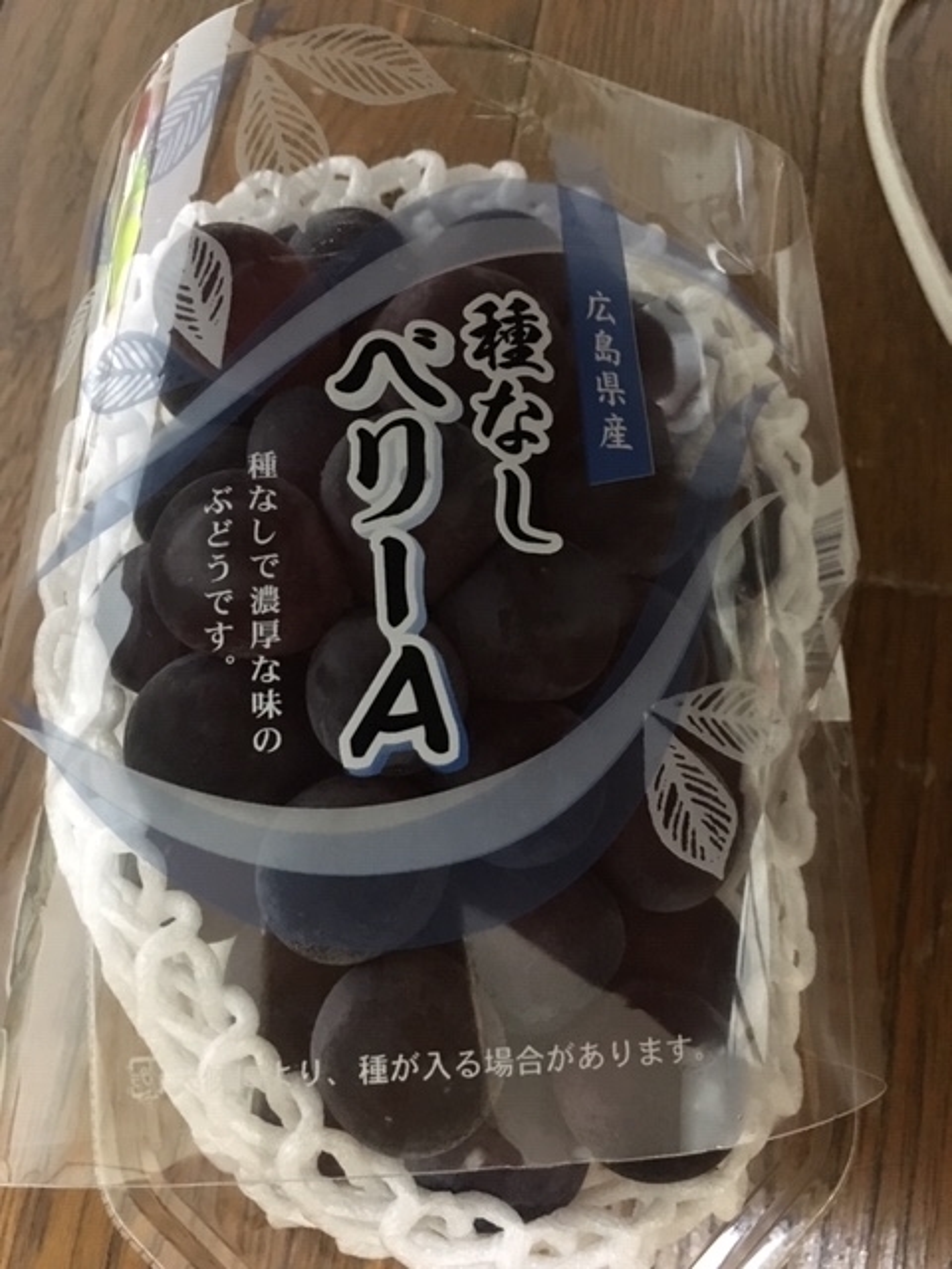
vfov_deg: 61.7
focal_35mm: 29
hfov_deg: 48.2
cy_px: 634
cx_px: 476
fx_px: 1063
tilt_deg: -67.0
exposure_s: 1/15
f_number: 2.2
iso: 320
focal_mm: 4.15
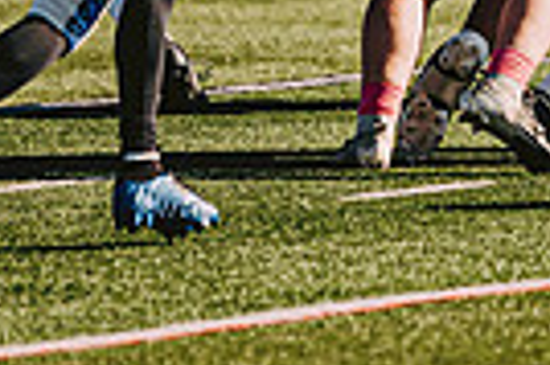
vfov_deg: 1.6
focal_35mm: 868
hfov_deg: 2.4
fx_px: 13245
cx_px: 739
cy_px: -338
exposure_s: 1/3200
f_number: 3.2
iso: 250
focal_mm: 200
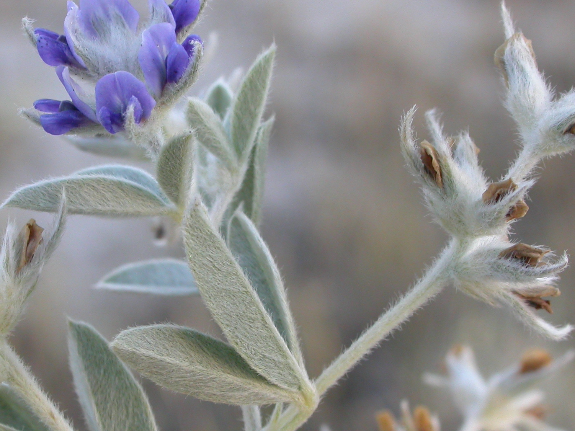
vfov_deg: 12.5
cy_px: 259
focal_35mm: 118
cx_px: 212
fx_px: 1960
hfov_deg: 16.7
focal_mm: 16.2
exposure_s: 1/90.7
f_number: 5.6
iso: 100
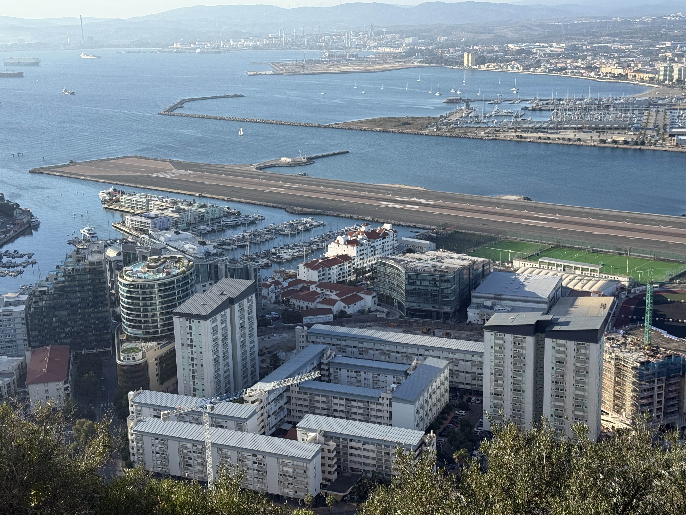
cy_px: 258
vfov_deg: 30.3
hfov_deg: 39.7
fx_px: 951
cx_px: 343
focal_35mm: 48
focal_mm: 6.76
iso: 64
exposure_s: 1/2667
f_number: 1.78
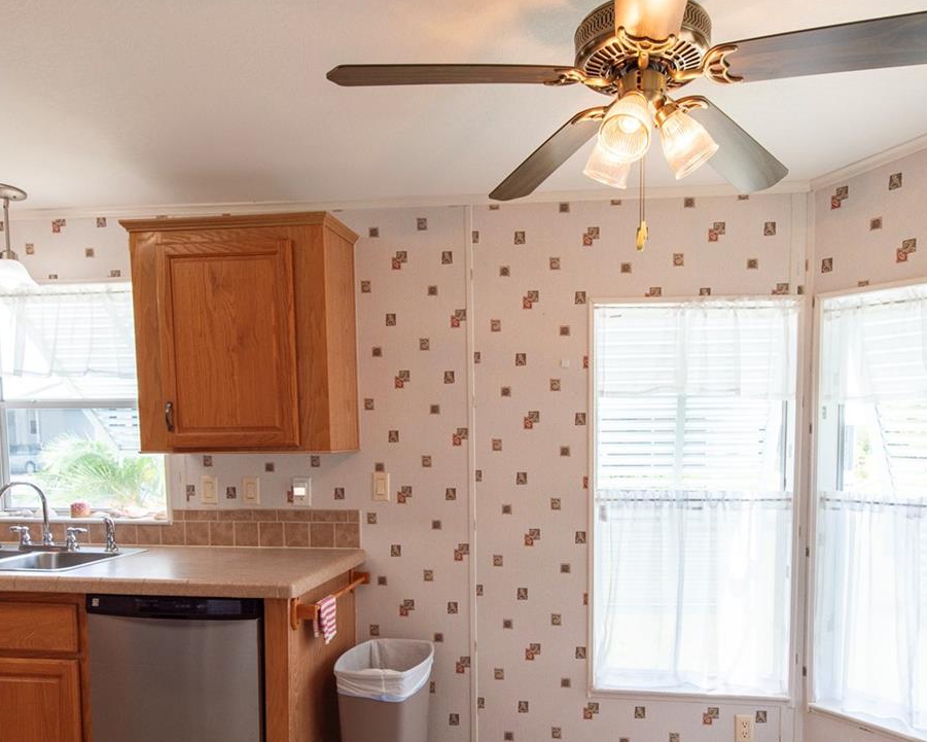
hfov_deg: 67.7
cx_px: 536
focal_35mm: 25
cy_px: 480
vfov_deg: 55.9
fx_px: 686
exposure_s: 1/125
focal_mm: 15
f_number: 5.6
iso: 100
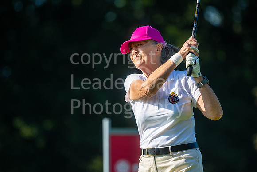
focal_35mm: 450
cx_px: 128
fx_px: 3216
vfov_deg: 3.1
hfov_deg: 4.6
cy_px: 86
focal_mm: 300
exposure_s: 1/2000
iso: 250
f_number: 4.5
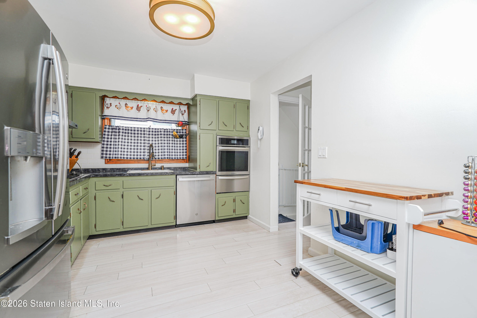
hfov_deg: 96.7
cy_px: 159
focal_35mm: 16
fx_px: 212
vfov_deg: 73.8
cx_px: 238
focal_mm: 16
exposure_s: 1/30
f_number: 4
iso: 64
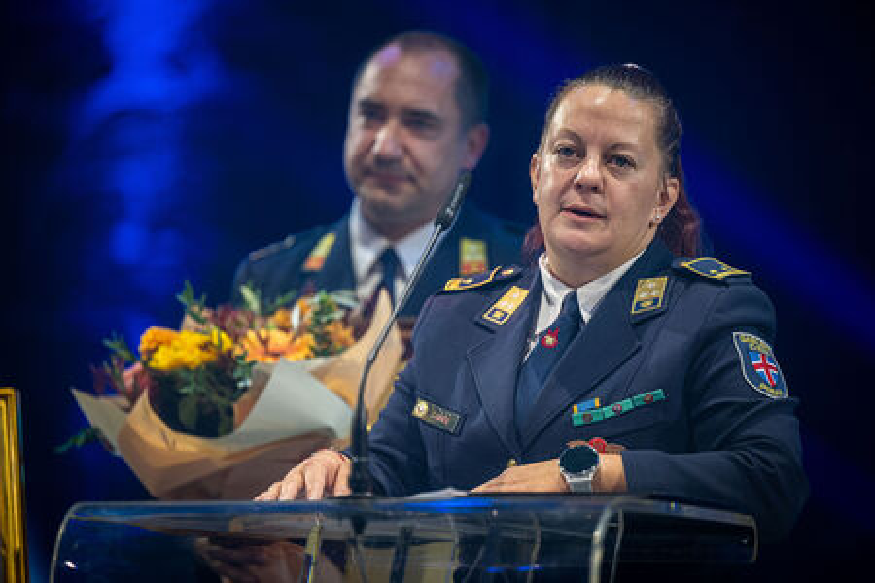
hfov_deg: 11.7
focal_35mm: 175
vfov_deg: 7.8
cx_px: 438
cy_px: 292
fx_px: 4253
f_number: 2.8
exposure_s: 1/250
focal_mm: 175
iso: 450
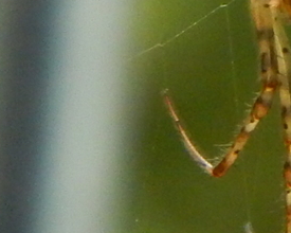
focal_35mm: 427
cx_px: 342
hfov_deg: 4.5
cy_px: -21
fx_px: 3678
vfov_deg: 3.6
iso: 400
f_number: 4.9
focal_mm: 25.3
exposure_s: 1/30
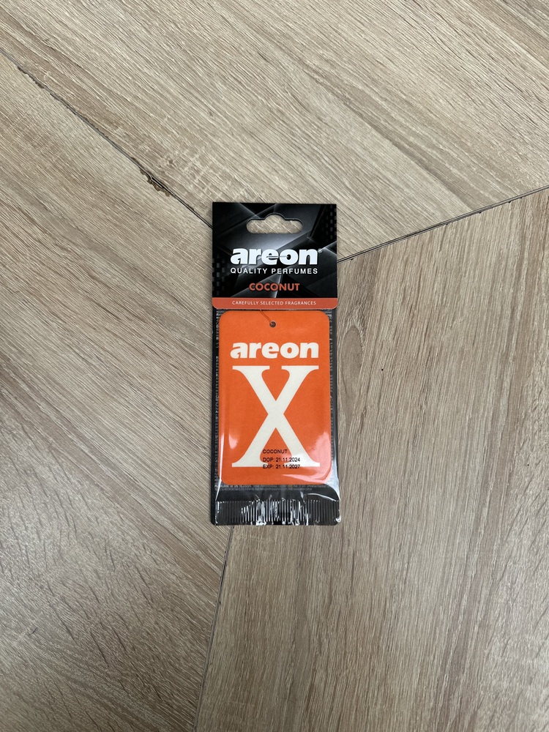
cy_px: 366
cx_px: 274
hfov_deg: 56.8
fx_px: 508
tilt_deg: -84.9
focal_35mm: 24
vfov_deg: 71.6
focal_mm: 6.86
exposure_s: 1/745
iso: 80
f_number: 1.78
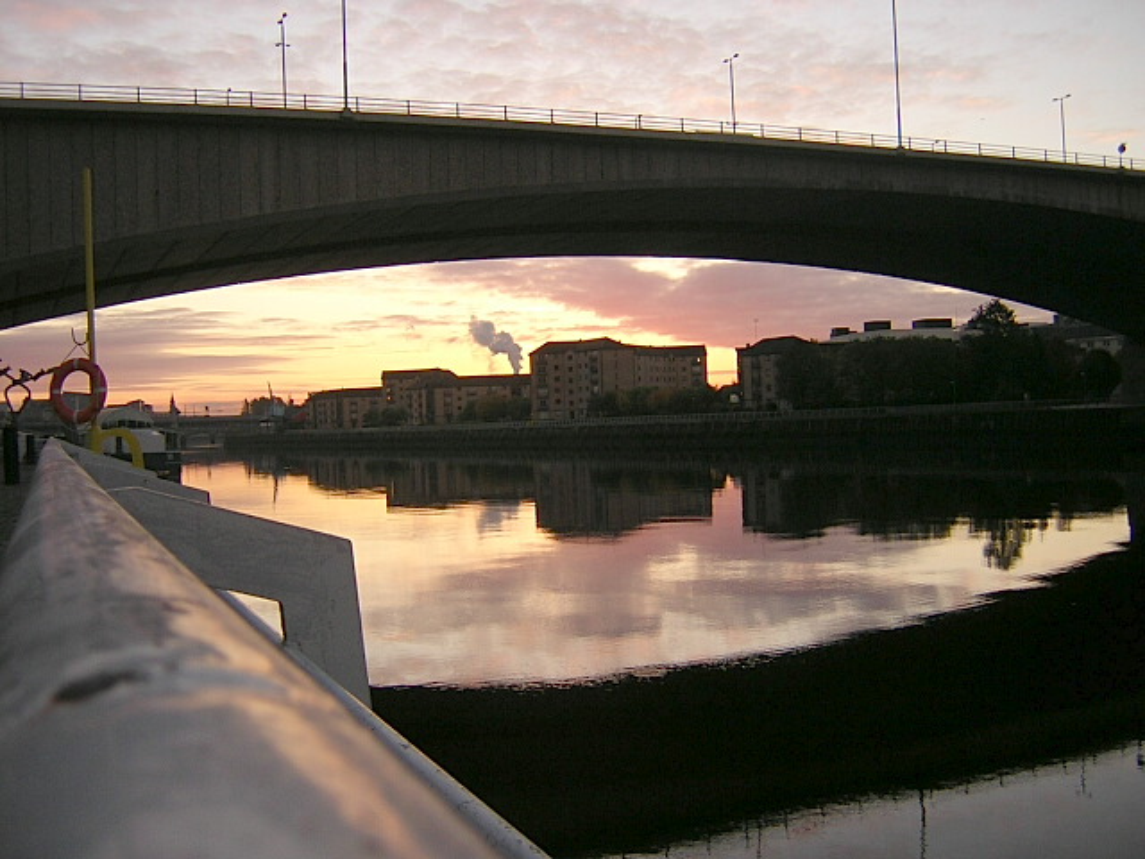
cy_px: 430
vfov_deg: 39.7
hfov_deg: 51.4
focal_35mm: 36
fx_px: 1191
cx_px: 572
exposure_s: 1/129
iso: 100
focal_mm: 4.7
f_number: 2.6
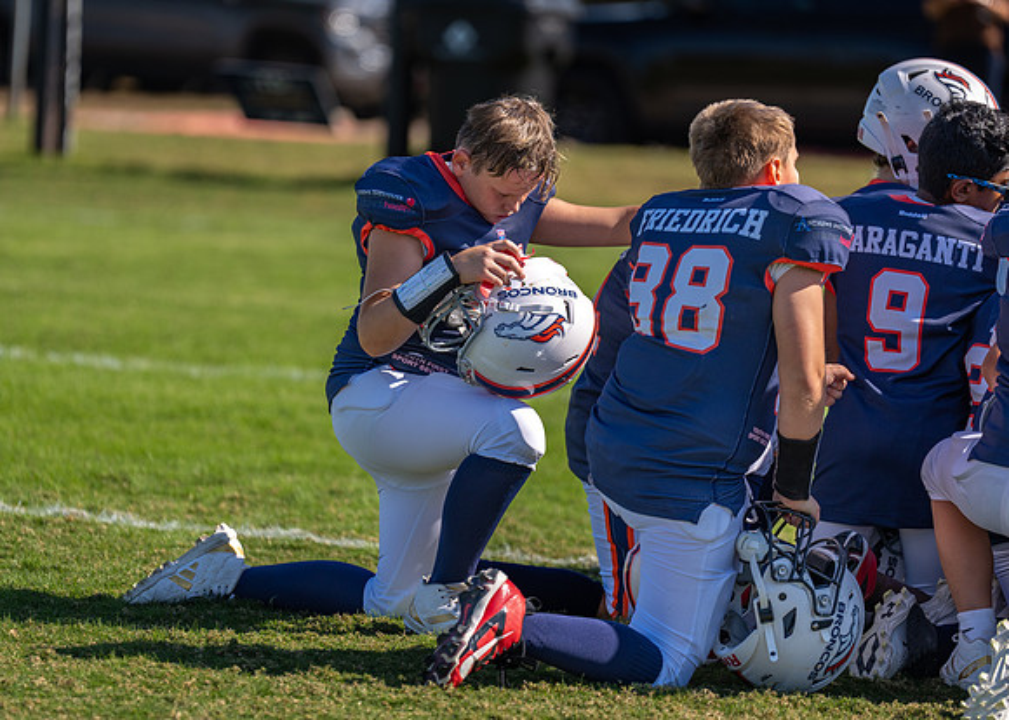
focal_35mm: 233
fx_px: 6684
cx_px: 465
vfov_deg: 6.2
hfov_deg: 8.6
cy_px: 342
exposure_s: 1/2000
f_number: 2.8
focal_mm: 180
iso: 100
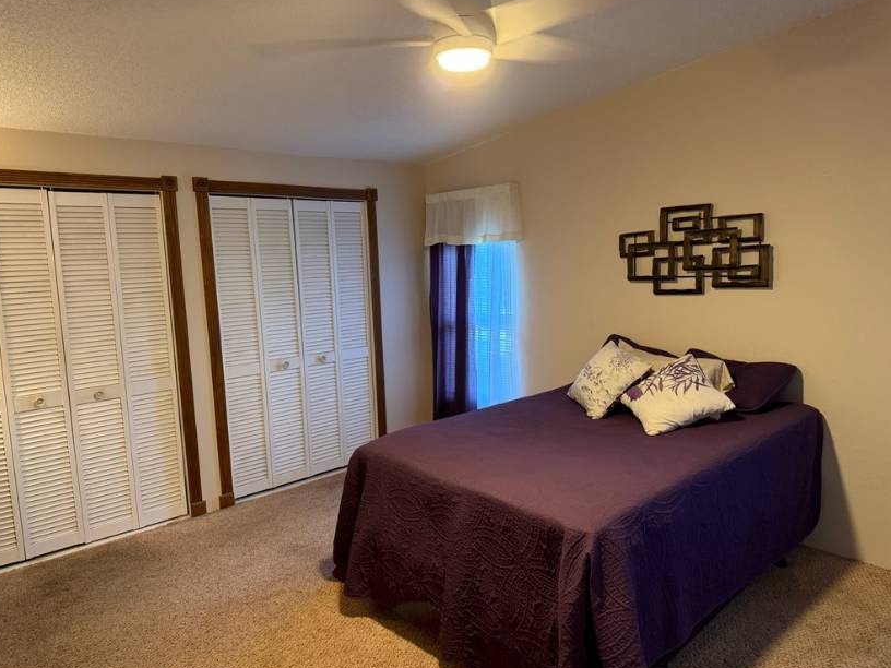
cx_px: 431
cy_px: 331
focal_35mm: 25
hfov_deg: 69.4
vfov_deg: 54.9
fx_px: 643
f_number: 1.78
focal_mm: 6.76
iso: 500
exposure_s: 1/60
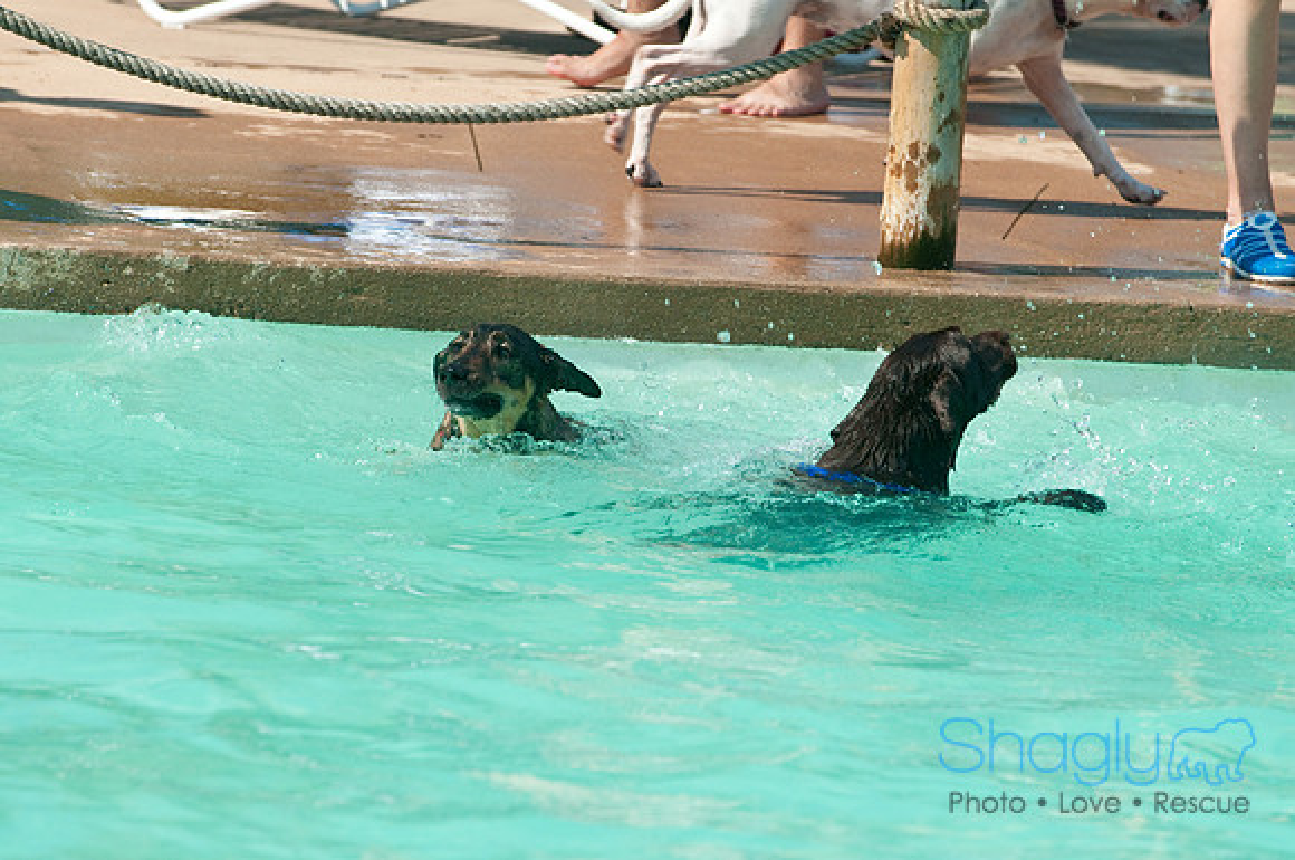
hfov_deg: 6.9
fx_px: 10777
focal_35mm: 300
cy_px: 430
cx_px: 648
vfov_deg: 4.6
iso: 400
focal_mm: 200
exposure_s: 1/640
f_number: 5.6
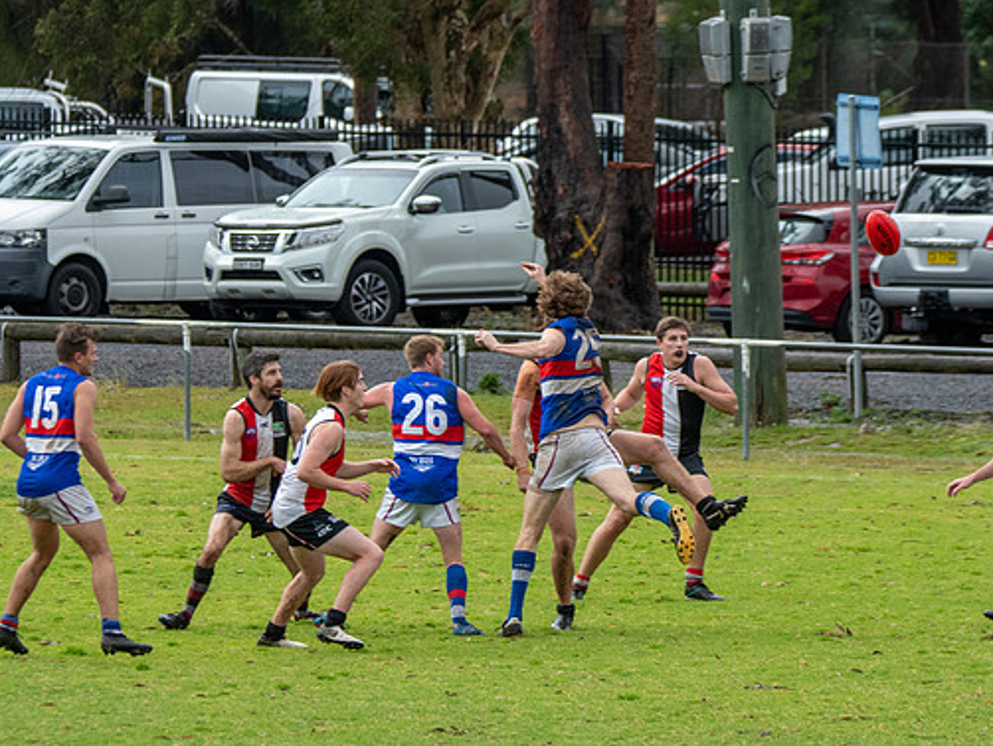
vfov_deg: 3.5
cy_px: 380
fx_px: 12197
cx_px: 538
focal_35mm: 425
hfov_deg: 4.7
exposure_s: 1/1250
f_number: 7.1
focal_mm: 240
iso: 1250
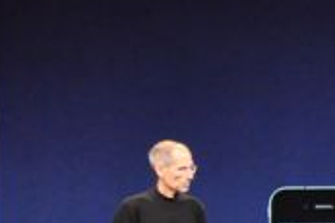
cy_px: 102
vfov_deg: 2.8
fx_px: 4604
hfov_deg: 4.1
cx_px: 571
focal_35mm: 495
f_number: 5.3
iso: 2200
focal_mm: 75
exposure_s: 1/30
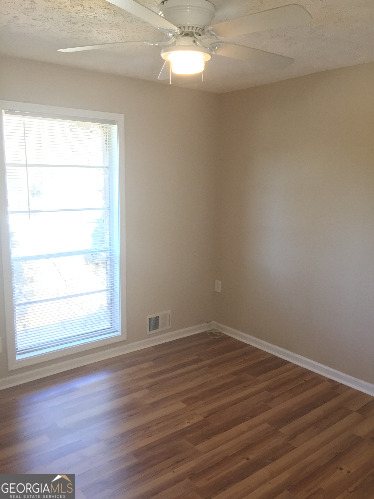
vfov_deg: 61.7
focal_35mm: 29
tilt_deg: -7.3
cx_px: 187
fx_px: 418
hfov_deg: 48.2
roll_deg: -0.6
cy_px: 250
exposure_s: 1/30
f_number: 2.2
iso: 125
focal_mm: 4.15
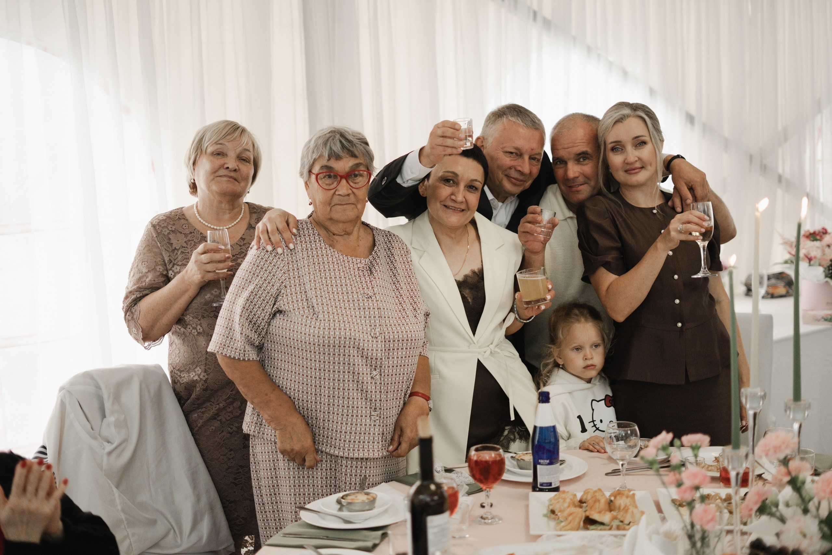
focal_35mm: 50
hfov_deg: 39.6
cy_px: 278
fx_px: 1156
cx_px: 416
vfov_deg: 27.0
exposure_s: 1/640
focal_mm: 50
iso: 2000
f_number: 1.8
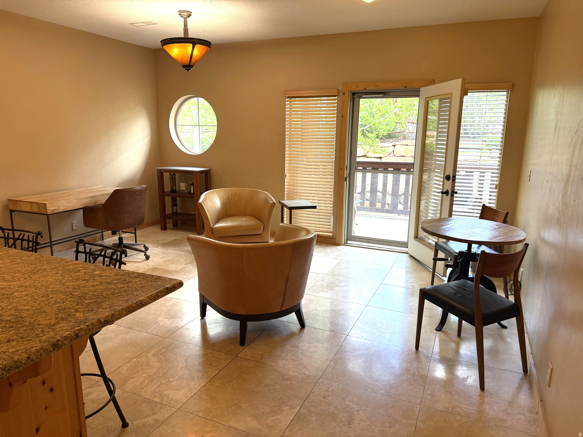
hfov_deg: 71.6
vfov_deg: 56.8
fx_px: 404
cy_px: 218
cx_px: 292
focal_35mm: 24
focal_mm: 6.76
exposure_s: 1/120
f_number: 1.78
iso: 160
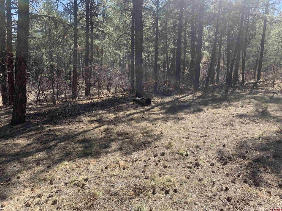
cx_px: 141
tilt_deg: -14.9
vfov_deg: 53.1
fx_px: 212
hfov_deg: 67.3
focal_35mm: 26
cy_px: 106
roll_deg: -1.1
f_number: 1.8
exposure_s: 1/623
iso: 25
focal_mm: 4.25
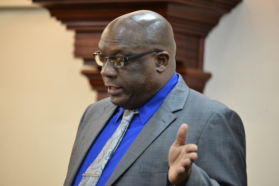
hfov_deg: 5.7
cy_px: 93
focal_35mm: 360
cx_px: 140
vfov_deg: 3.8
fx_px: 2790
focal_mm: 360
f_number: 5.6
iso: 3200
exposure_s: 1/60
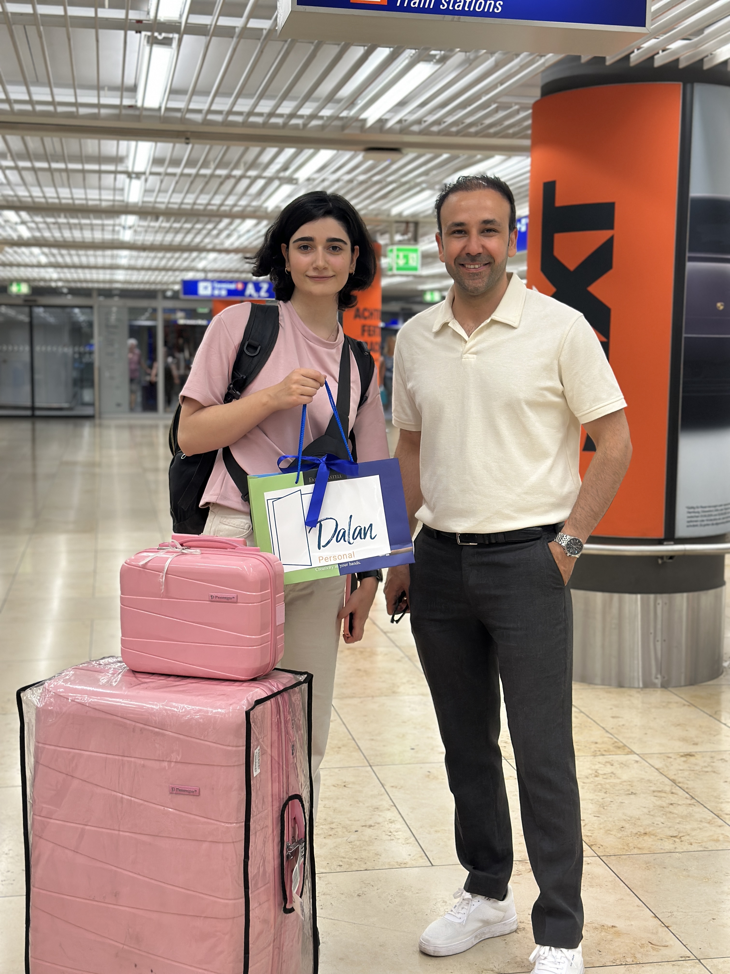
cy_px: 487
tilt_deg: -6.3
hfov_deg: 30.3
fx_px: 1350
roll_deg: -1.5
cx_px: 365
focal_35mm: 48
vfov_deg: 39.7
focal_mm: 6.86
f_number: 1.78
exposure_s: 1/100
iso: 125
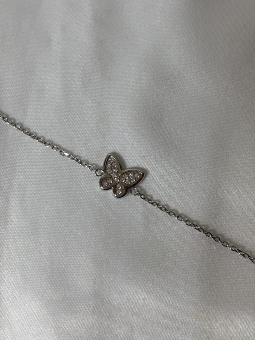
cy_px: 170
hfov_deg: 28.0
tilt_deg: -77.3
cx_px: 128
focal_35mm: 52
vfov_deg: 36.8
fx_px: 511
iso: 32
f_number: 1.6
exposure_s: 1/187
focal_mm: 5.96
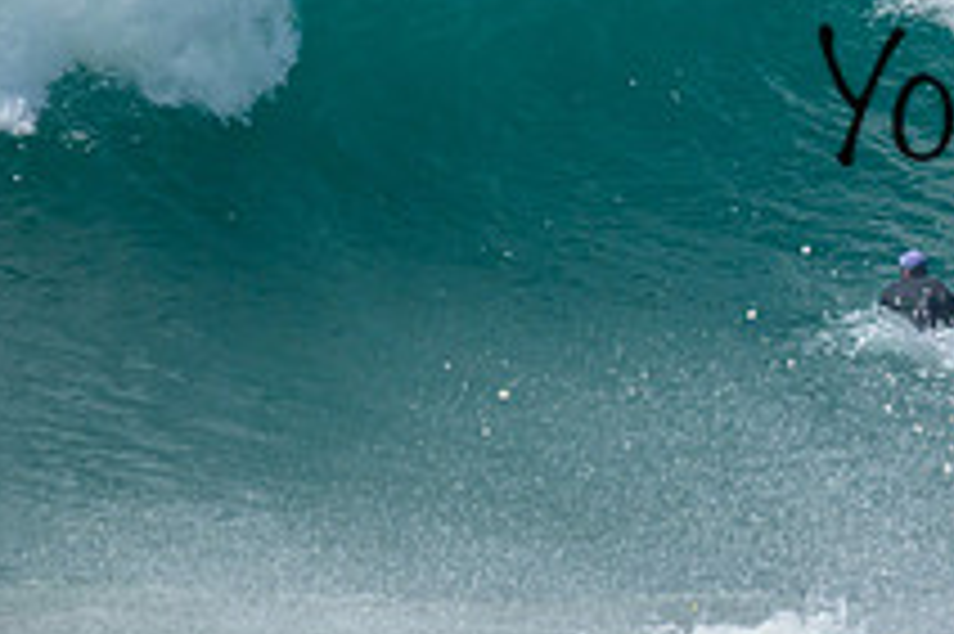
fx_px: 40645
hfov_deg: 1.3
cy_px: 56
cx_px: 1282
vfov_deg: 0.9
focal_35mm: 1535
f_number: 8
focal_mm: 560
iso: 1000
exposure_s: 1/2000
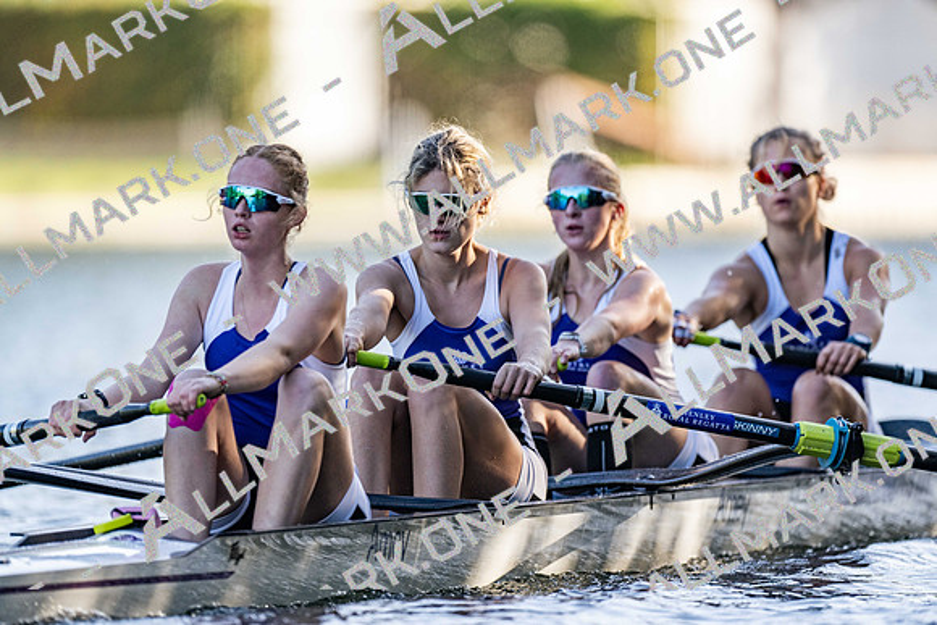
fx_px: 15620
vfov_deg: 2.3
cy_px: 312
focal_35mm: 600
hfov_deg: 3.4
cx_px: 468
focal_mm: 600
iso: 640
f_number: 4
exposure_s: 1/2500
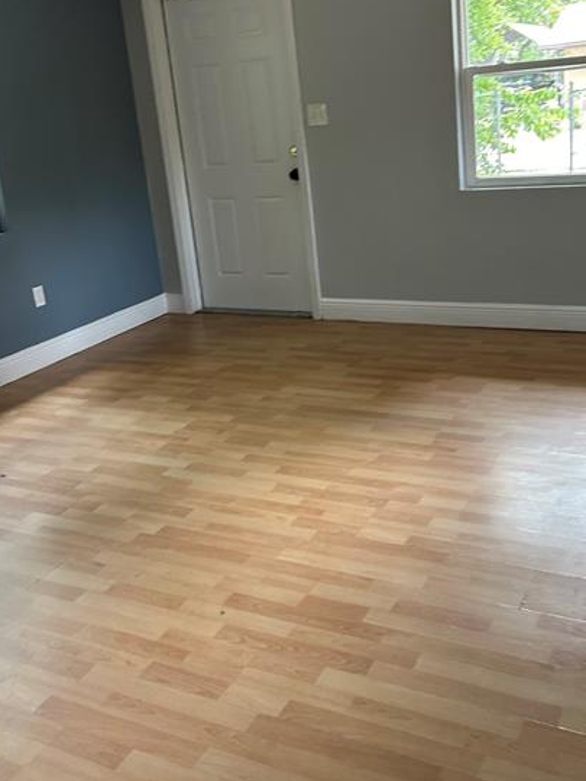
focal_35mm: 37
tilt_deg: -14.3
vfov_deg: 49.8
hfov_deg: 38.6
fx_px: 835
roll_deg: +7.1
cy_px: 304
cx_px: 331
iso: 200
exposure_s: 1/60
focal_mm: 5.7
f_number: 1.5
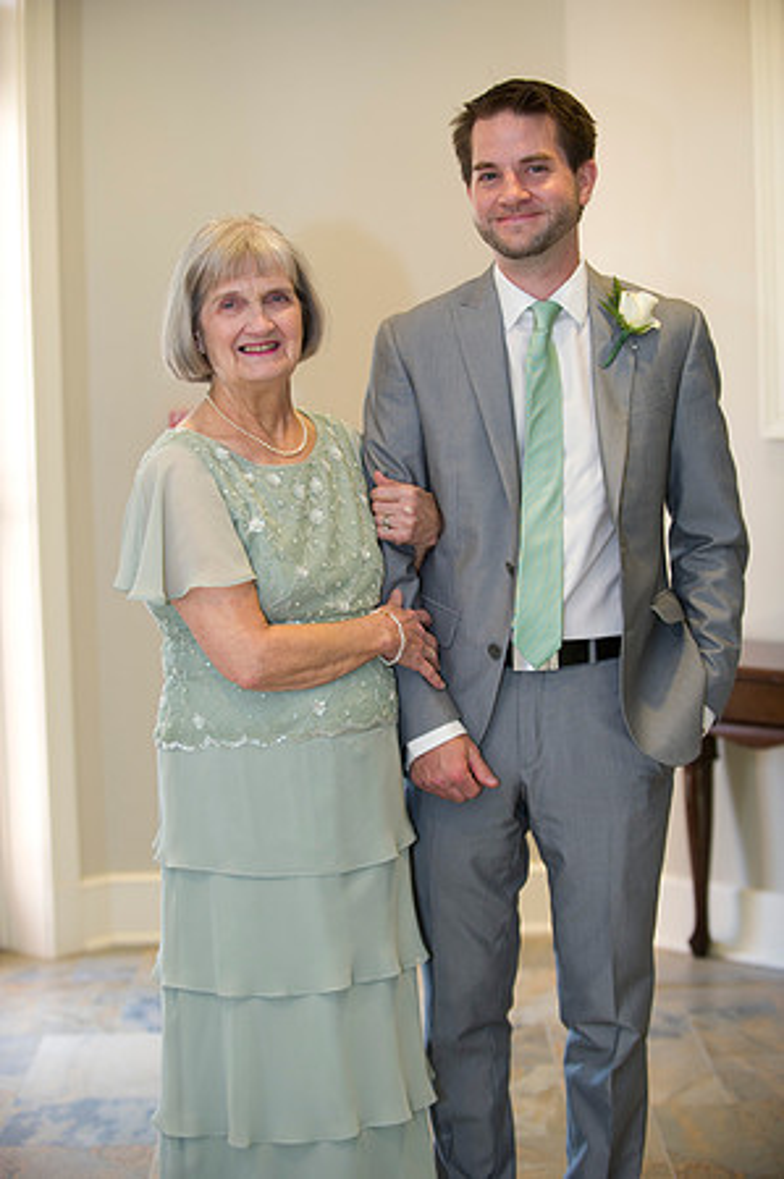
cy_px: 590
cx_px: 392
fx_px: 2292
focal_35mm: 70
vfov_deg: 28.9
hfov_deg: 19.4
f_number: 2.8
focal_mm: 70
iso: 800
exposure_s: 1/160
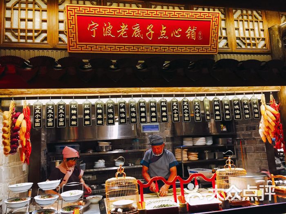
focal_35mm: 29
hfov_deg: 61.7
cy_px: 107
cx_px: 143
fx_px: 240
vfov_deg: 48.2
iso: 160
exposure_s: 1/33
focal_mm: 4.15
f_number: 2.2
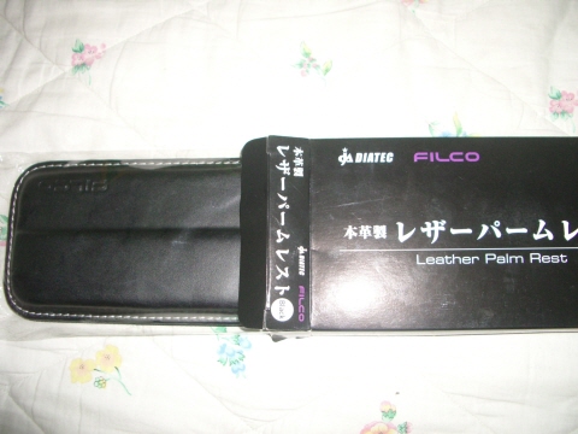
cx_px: 289
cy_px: 217
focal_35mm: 35
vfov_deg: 40.7
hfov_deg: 52.6
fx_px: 584
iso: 200
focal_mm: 5.8
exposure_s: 1/60
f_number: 2.6
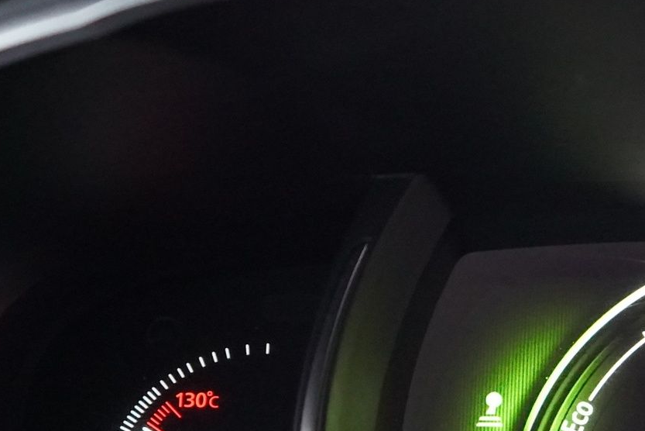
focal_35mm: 126
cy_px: 488
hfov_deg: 15.6
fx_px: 2258
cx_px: 803
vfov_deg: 10.7
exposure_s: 1/60
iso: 12800
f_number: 4
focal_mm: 28
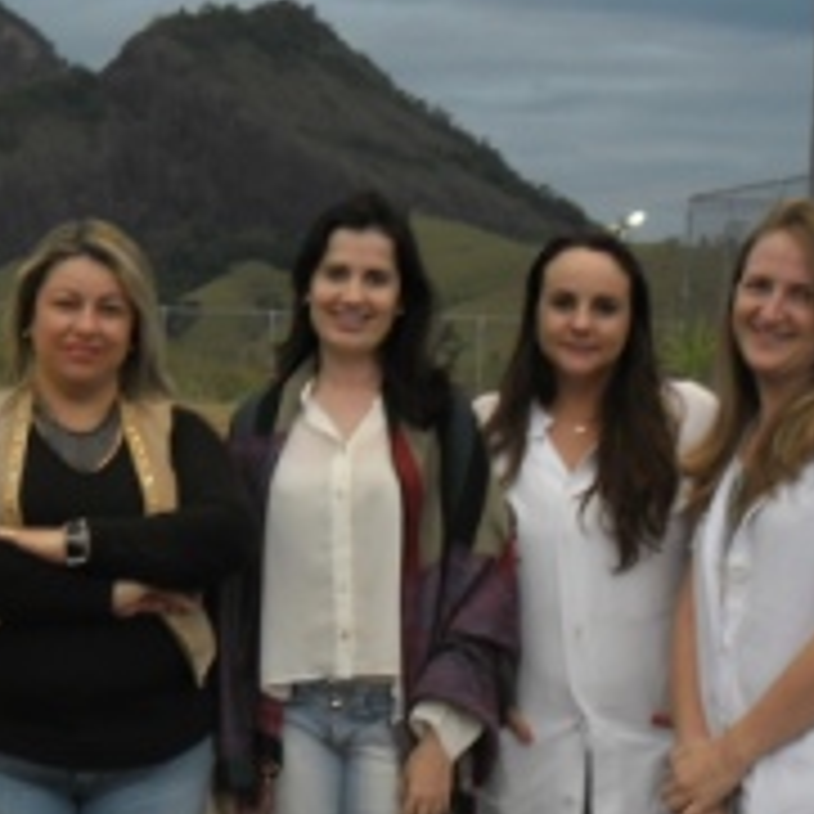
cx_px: 67
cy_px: 594
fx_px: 2155
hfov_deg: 20.9
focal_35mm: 81
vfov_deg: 21.2
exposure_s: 1/58
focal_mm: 6.6
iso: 100
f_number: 4
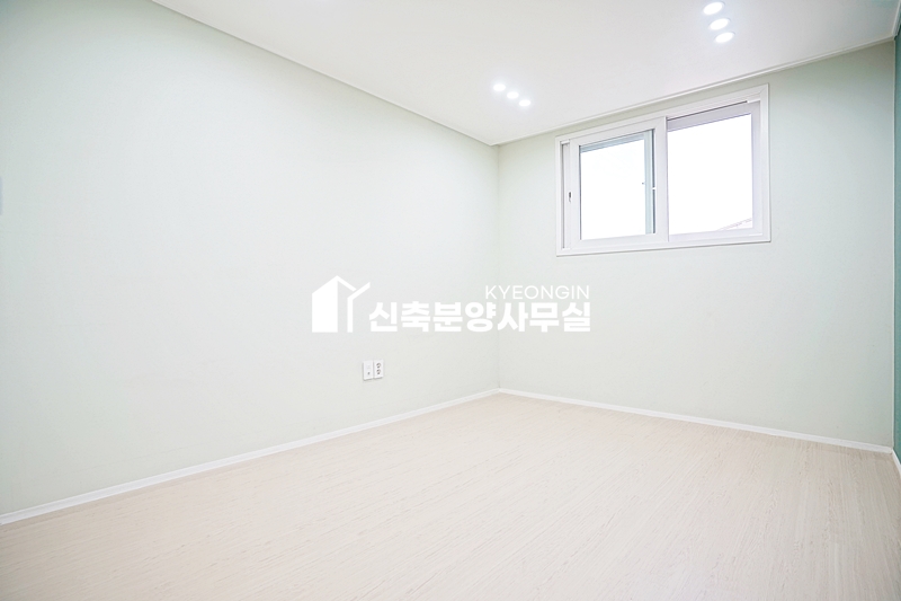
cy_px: 300
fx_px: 425
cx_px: 450
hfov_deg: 93.3
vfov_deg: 70.4
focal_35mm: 17
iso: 250
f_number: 4.5
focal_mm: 17
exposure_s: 1/50
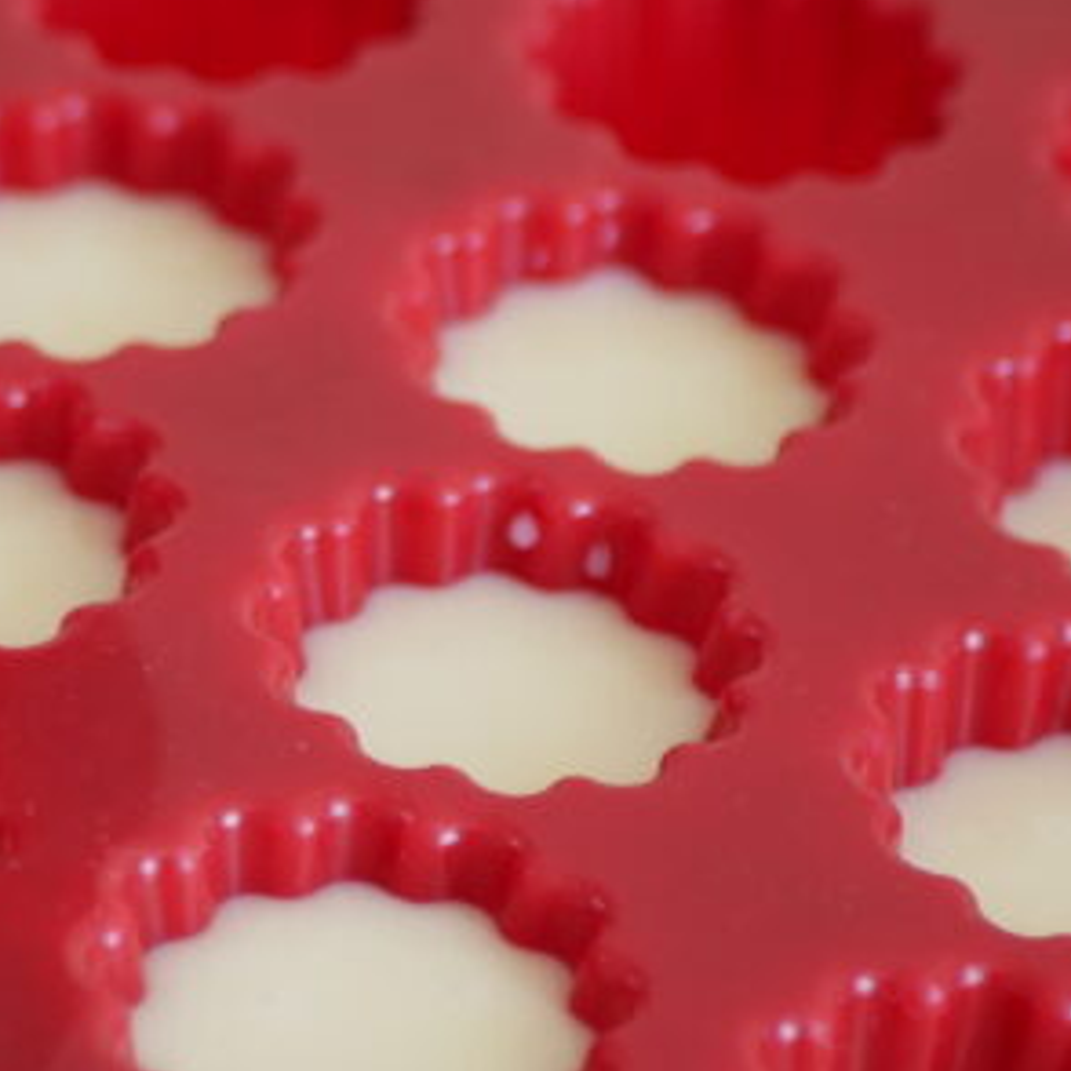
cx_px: -95
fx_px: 5391
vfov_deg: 11.3
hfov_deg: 11.2
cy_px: 526
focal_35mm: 154
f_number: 1.7
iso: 200
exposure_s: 1/60
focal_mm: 25
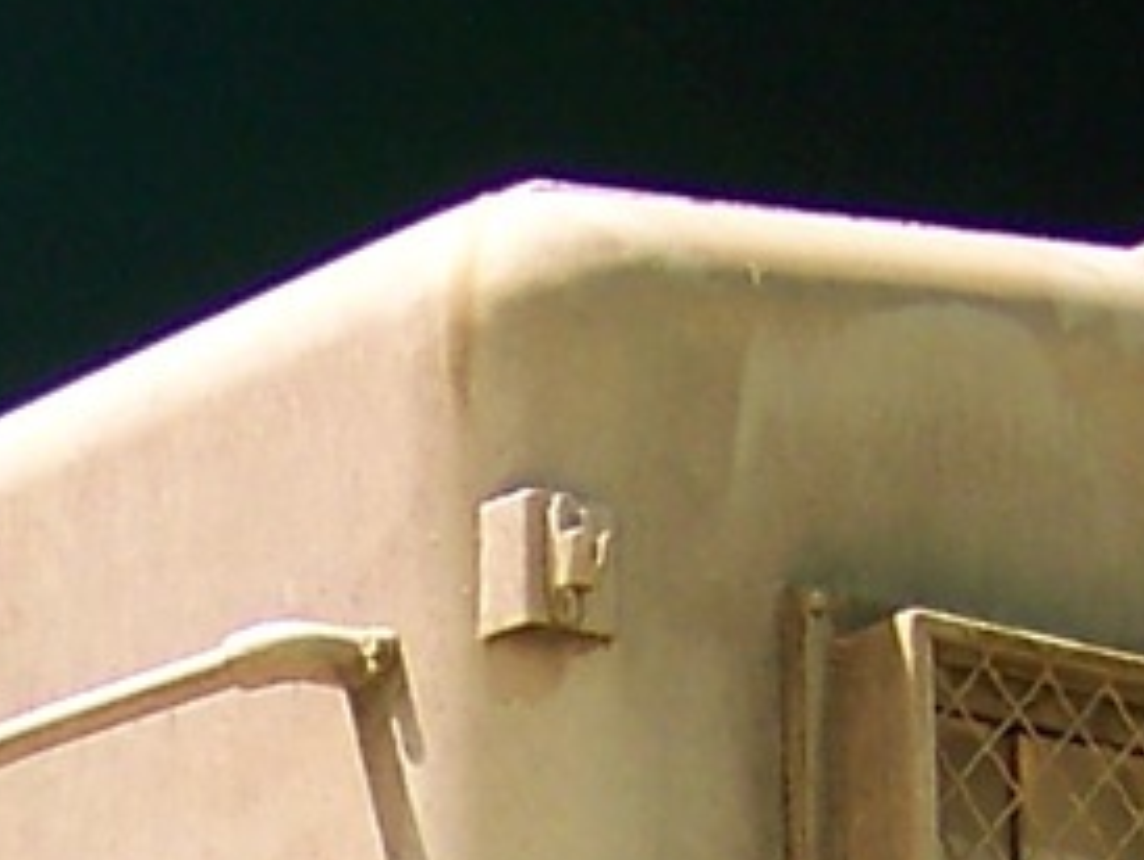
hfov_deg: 7.8
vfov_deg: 5.7
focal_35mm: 252
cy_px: 2121
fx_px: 8335
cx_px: 67
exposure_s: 5
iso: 64
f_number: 2.8
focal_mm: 5.85
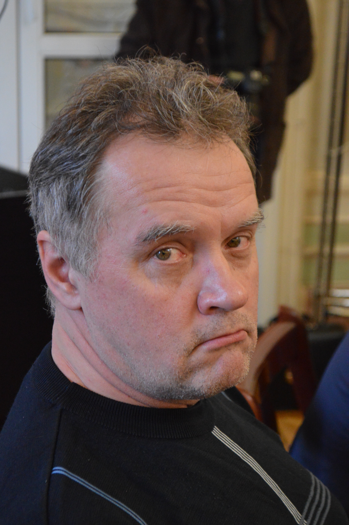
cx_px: 174
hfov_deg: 16.5
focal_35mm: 82
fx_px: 1202
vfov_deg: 24.6
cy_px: 262
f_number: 5.6
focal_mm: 55
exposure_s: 1/50
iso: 3200
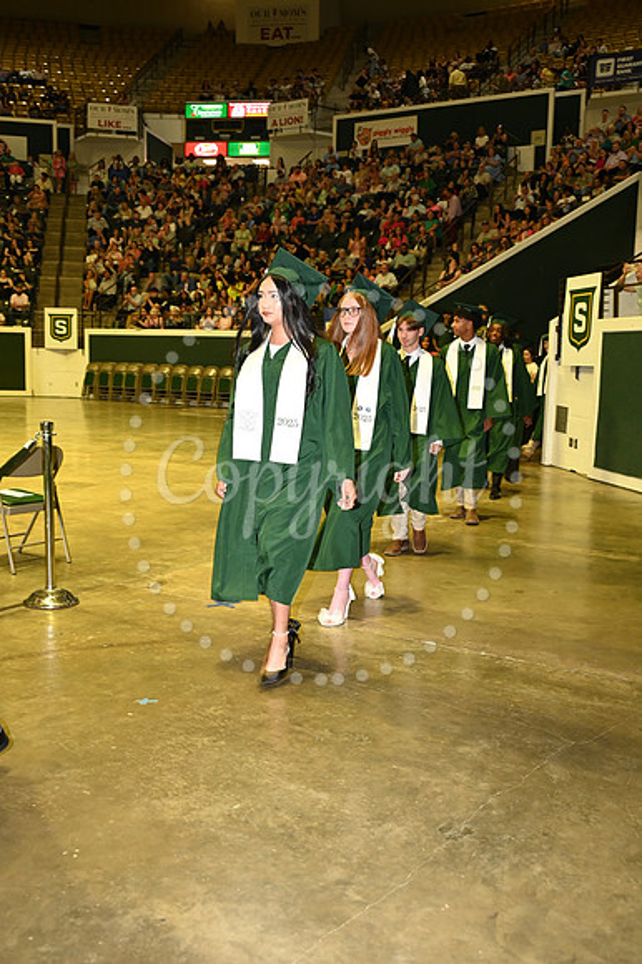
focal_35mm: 36
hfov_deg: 36.8
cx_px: 321
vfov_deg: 53.2
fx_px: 964
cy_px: 482
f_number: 5.6
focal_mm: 36
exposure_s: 1/60
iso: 1600
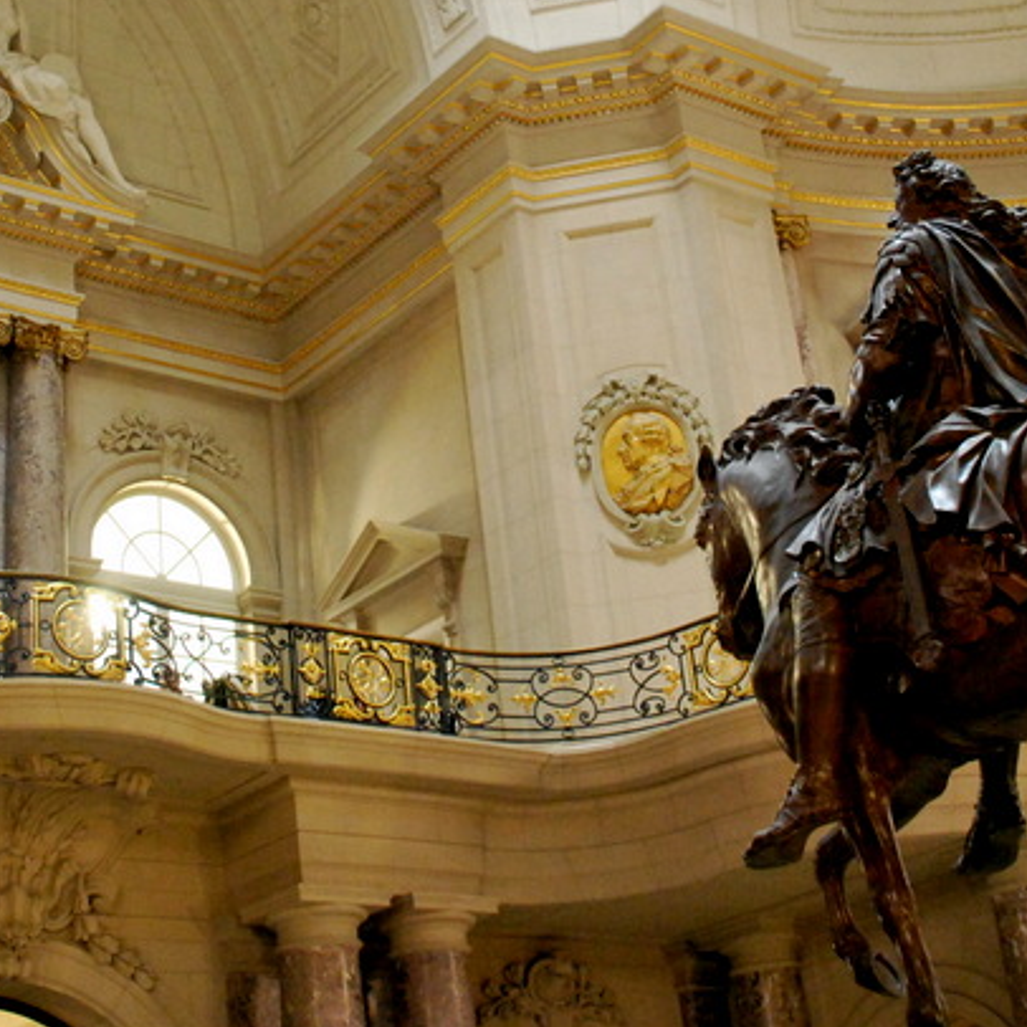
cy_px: 286
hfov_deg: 29.5
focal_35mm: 58
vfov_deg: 29.2
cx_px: 450
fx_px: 1947
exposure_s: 1/20
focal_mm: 18
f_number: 3.5
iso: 1600
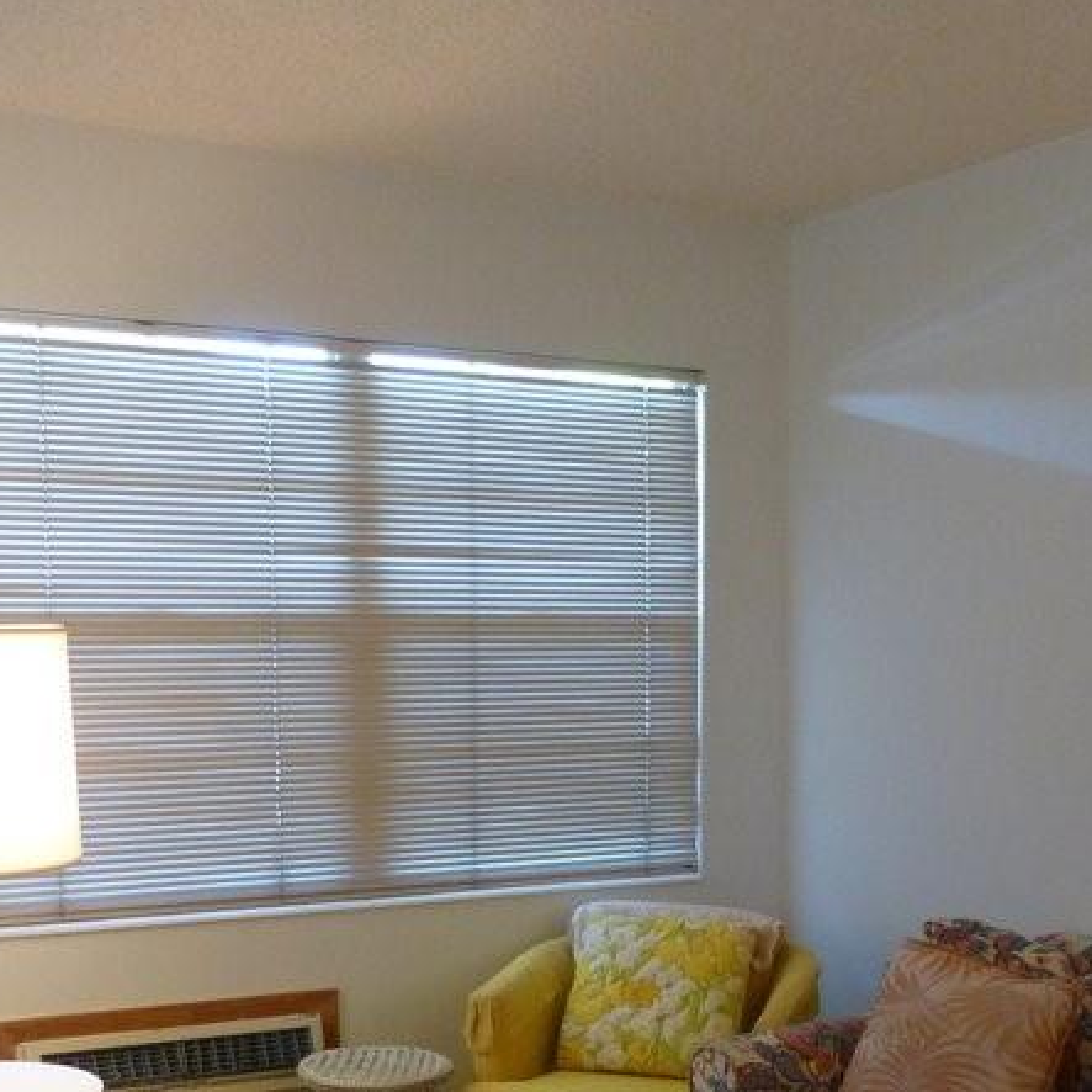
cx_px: 592
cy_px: 855
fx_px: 1749
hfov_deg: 34.7
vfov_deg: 33.8
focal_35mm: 49
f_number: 3.3
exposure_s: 1/50
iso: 400
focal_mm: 4.3
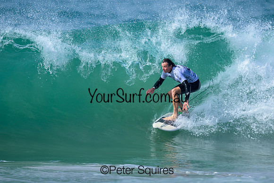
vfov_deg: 1.3
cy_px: 75
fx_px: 8373
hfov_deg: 1.9
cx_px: 153
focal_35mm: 1100
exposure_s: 1/2000
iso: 250
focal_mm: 800
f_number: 6.3
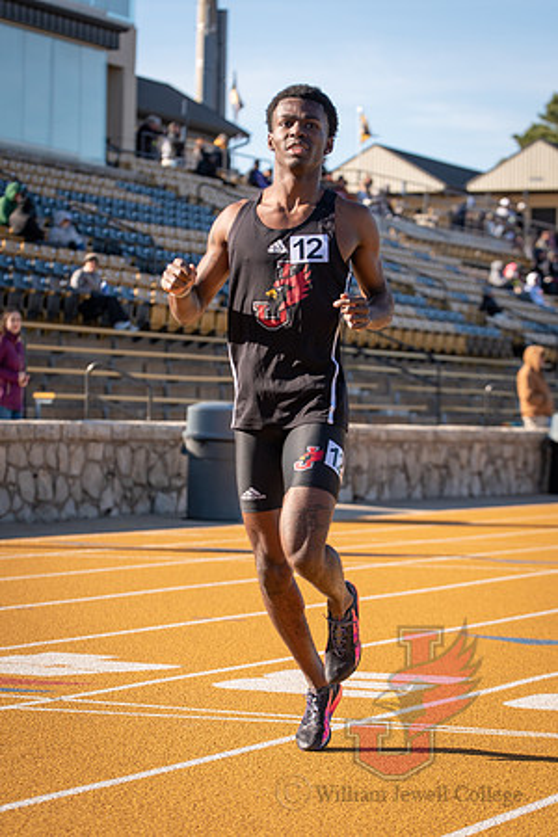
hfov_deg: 11.1
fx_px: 2860
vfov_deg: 16.7
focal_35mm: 123
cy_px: 418
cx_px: 279
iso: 160
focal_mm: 82
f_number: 3.5
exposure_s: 1/1250
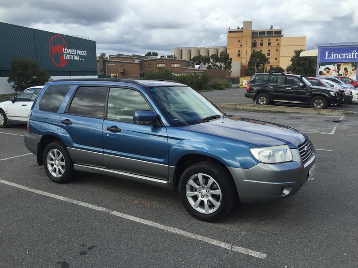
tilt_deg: -8.7
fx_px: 300
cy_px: 134
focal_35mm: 29
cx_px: 179
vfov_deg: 48.2
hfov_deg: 61.7
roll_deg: -0.4
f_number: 2.2
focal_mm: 4.15
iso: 32
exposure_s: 1/807
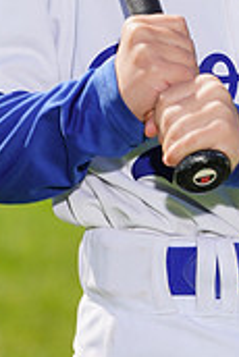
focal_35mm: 773
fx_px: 7682
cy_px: -147
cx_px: 138
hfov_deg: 1.8
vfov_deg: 2.7
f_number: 9
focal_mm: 229
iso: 100
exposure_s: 1/250
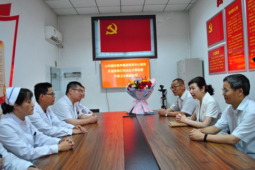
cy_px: 83
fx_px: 219
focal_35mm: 31
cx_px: 129
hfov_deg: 60.3
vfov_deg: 42.3
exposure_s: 1/20
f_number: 3.8
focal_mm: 20
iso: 800
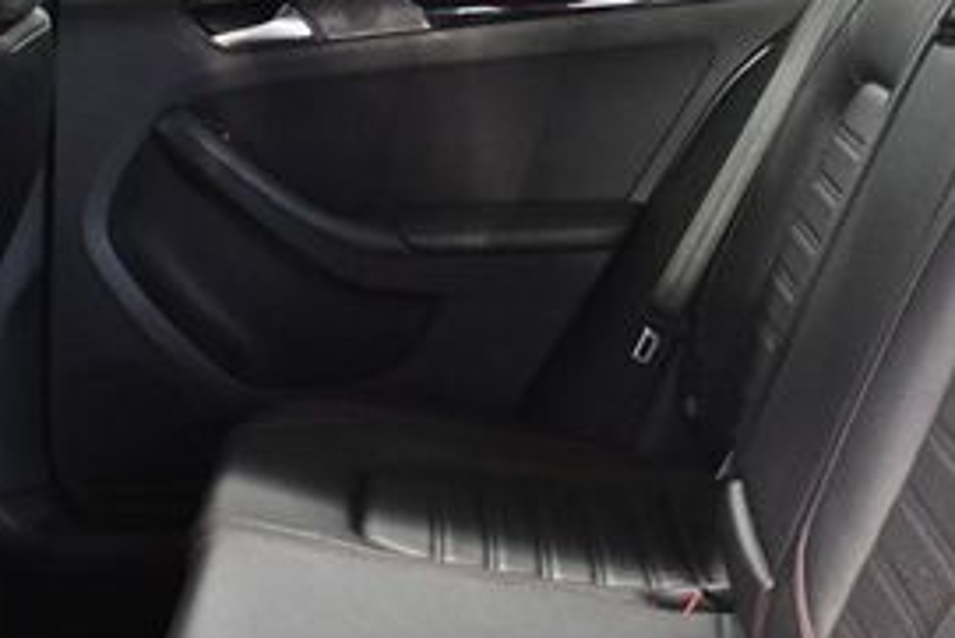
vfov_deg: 16.1
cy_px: 388
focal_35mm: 85
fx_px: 2256
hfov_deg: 23.8
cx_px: 652
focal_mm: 18
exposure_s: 1/60
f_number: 3.5
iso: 3200
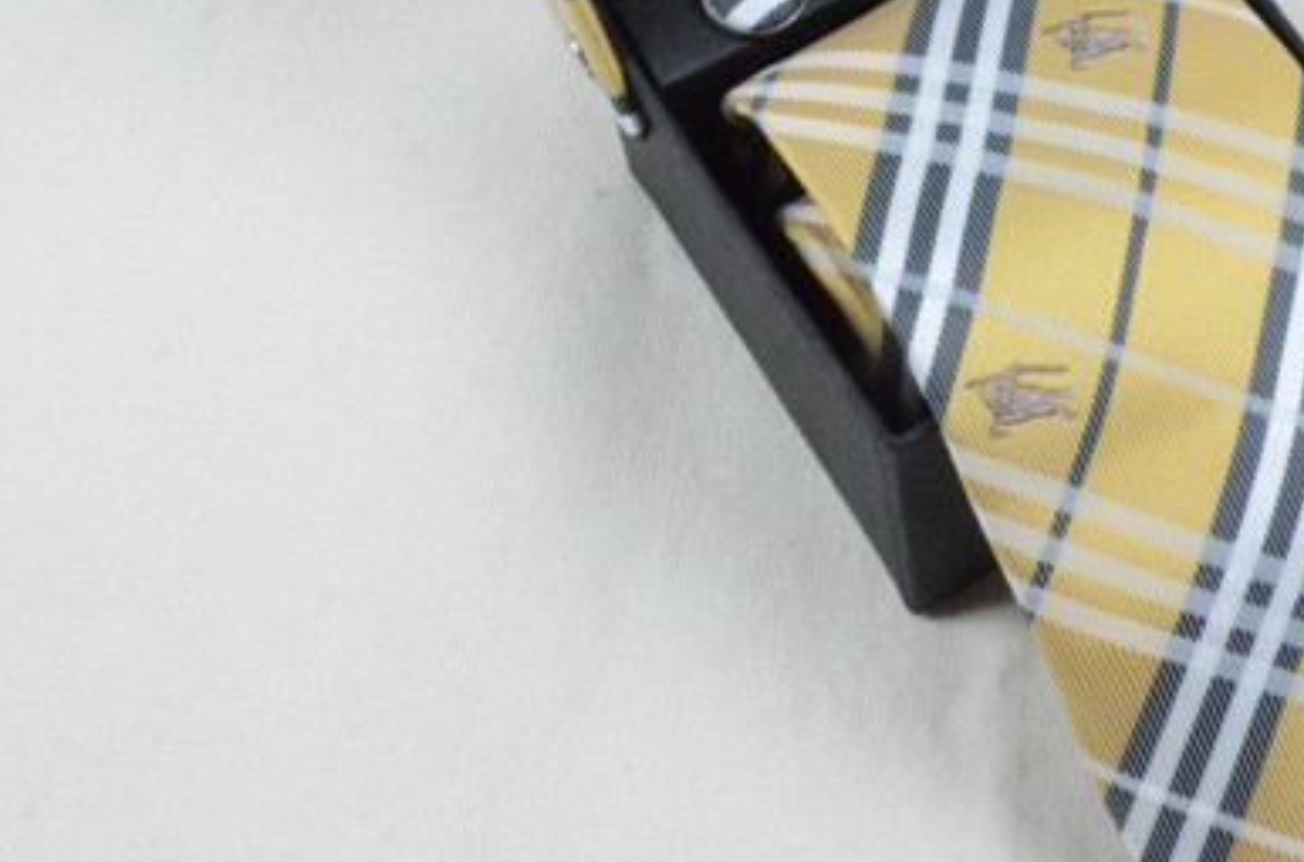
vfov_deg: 16.0
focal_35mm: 84
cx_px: 963
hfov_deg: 24.0
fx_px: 3035
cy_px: 103
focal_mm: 27
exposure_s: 1/40
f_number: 25
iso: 6400
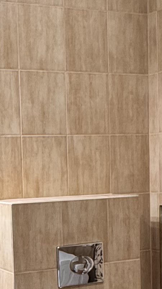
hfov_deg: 15.5
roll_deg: +2.2
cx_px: 26
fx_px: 588
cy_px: 225
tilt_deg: -4.8
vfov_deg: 27.1
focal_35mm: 77
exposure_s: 1/50
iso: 320
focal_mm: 2.22
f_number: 2.2
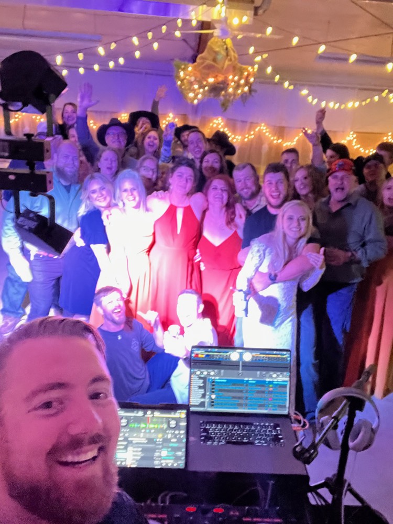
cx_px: 196
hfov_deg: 46.8
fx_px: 454
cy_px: 262
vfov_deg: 60.0
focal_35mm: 30
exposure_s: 1/15
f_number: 2.2
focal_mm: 2.71
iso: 800
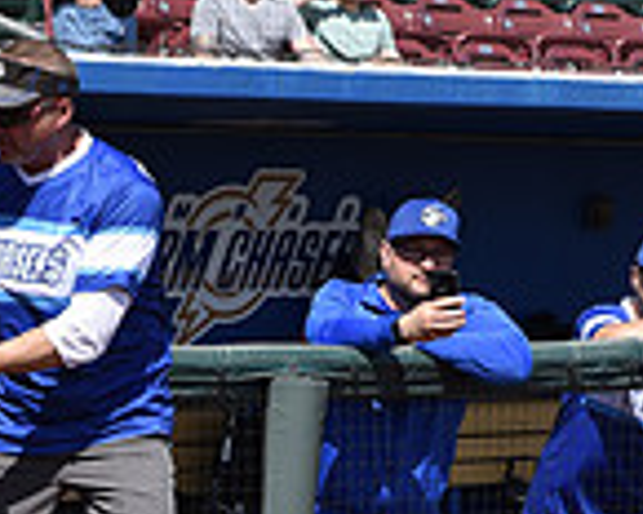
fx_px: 3939
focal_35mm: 207
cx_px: -310
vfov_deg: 7.5
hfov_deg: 9.1
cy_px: 463
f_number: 9
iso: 200
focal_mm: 55
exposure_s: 1/320
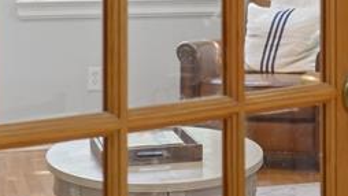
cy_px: -40
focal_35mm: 148
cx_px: 512
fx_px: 1366
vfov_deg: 8.1
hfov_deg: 13.7
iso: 640
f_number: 4
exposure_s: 1/105
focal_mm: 23
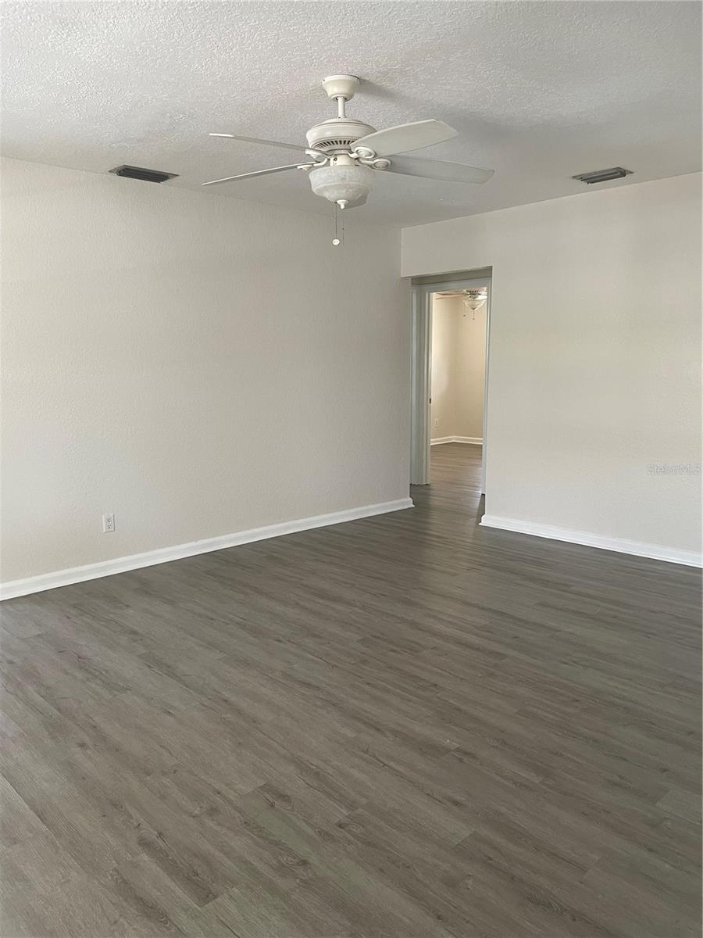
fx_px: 704
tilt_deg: -9.4
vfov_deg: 67.3
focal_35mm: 26
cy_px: 469
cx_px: 352
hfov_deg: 53.1
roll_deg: +1.7
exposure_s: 1/60
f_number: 1.6
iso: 100
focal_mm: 4.2
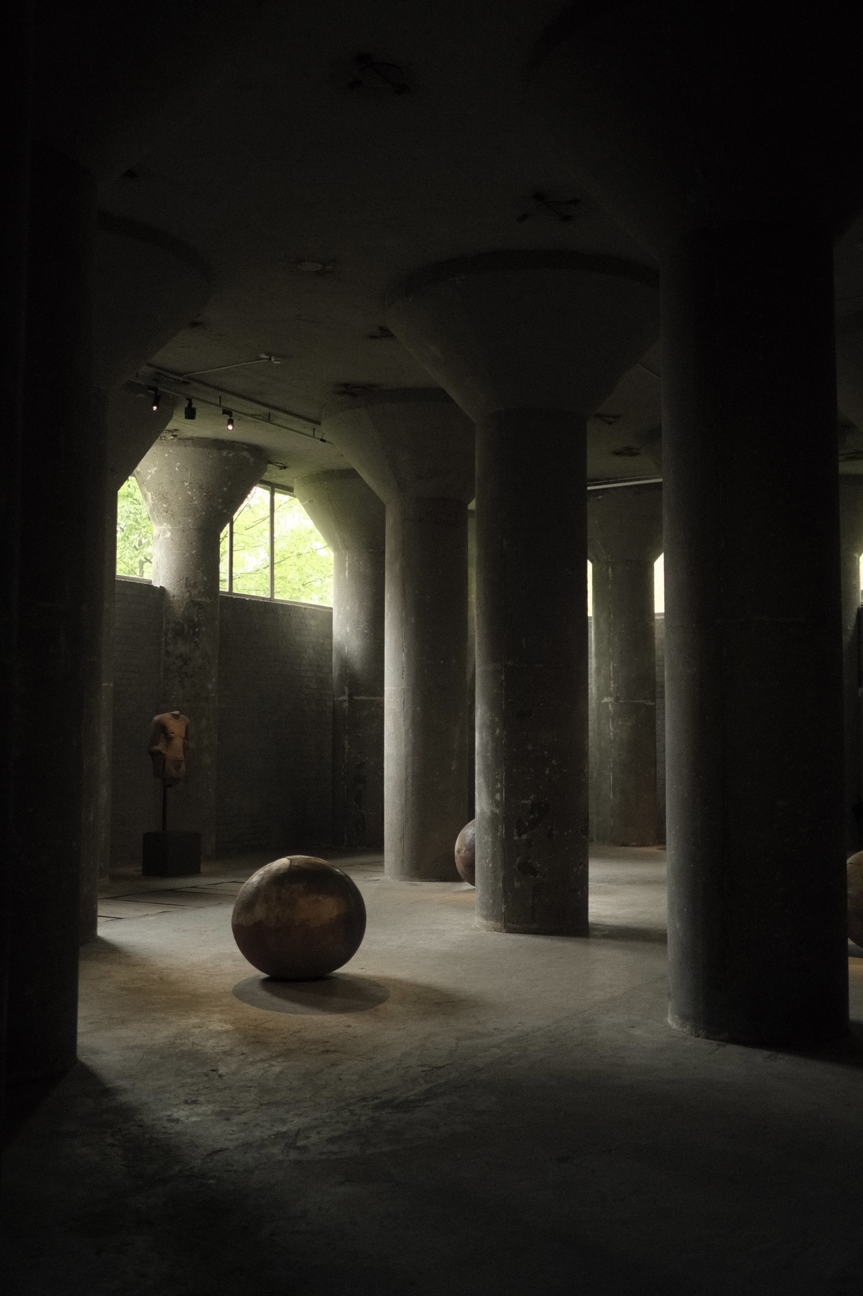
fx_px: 1259
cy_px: 648
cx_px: 432
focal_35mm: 35
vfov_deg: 54.4
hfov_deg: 37.8
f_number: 2
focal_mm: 23
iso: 1600
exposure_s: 1/60
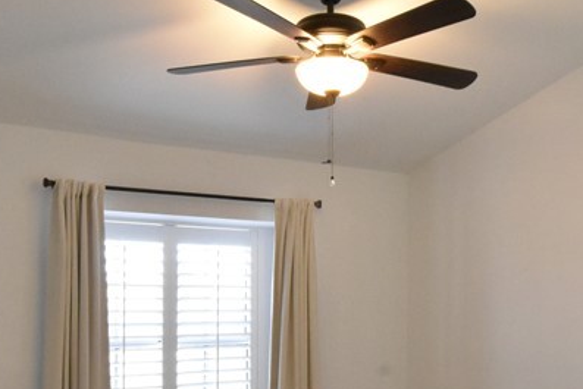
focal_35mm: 41
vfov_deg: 32.2
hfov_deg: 46.8
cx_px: 376
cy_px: 283
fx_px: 664
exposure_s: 1/13
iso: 4000
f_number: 18
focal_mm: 10
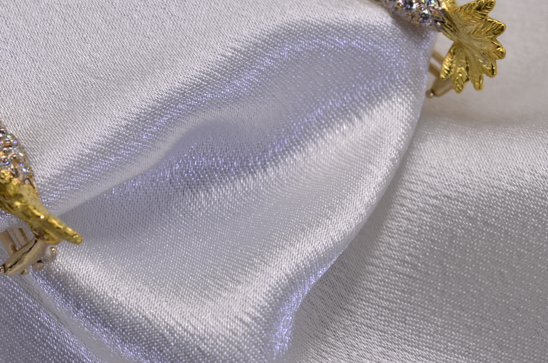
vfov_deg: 5.6
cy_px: 91
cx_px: 190
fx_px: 3734
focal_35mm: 246
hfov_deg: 8.4
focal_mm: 105
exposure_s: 1/30
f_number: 18
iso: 100
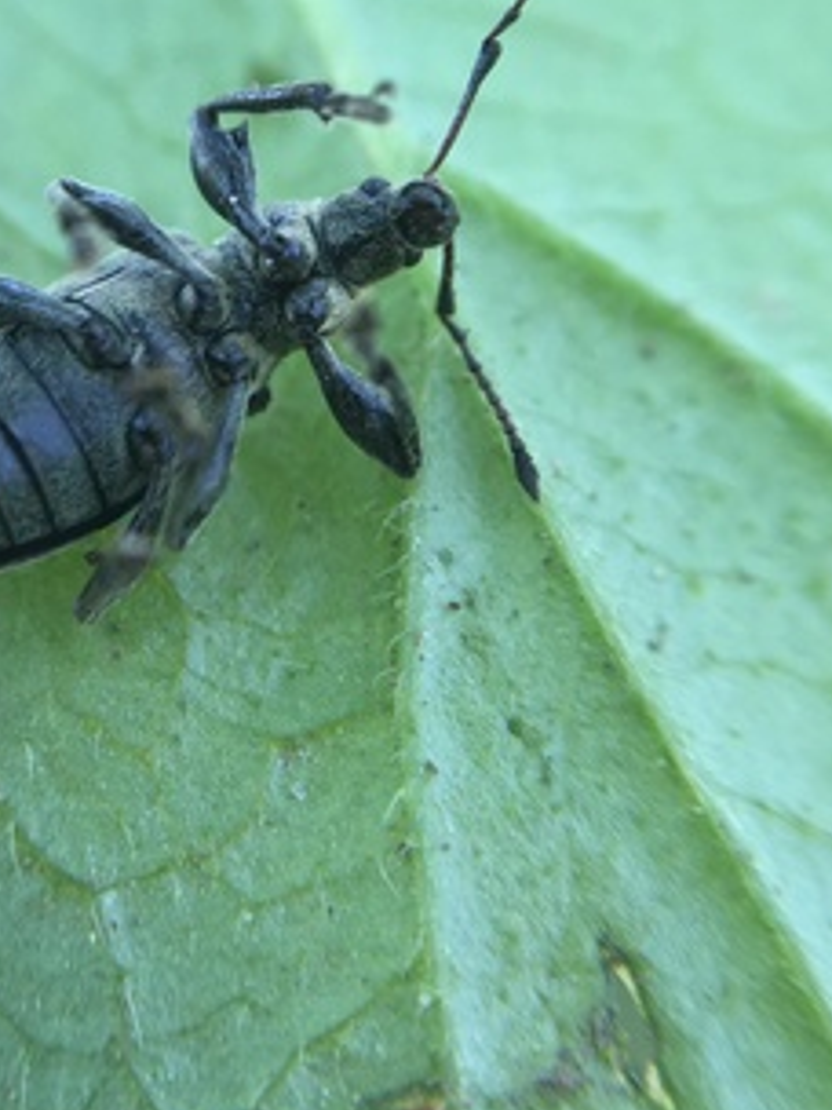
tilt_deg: -43.4
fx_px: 1955
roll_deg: +3.8
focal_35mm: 61
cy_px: 456
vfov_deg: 31.6
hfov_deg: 23.7
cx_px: 190
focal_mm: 4.15
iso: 32
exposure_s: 1/100
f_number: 2.2
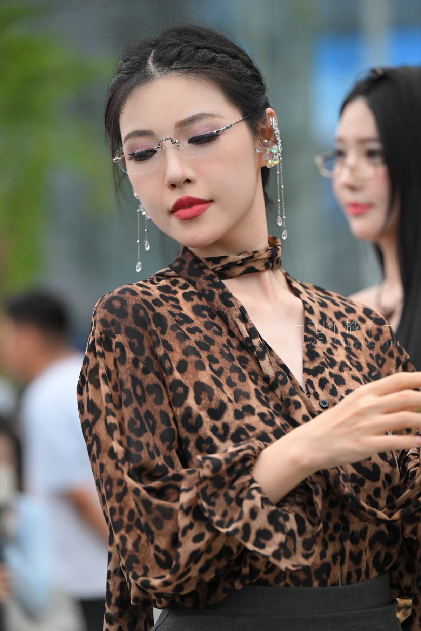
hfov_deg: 8.6
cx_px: 210
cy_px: 316
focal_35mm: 160
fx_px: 2806
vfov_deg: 12.8
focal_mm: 160
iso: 800
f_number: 3.5
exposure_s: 1/500
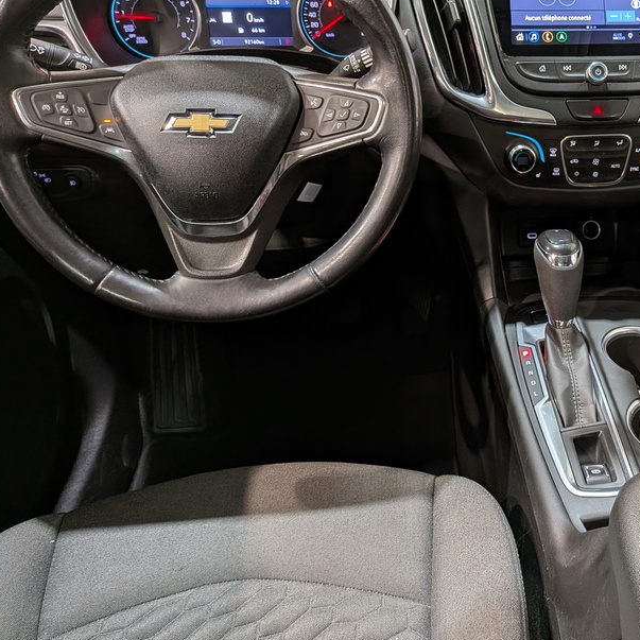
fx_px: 753
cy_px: 272
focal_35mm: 36
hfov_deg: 44.1
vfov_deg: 45.9
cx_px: 502
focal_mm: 4.53
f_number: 1.7
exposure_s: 1/30
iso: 72
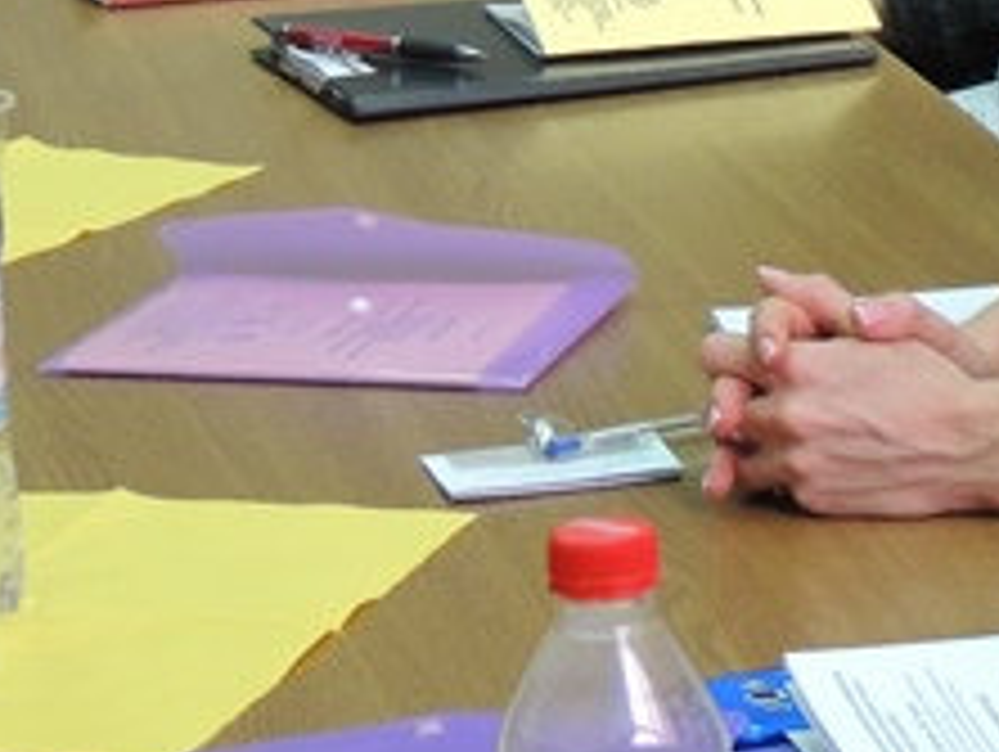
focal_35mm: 180
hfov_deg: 10.6
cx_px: 1530
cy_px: -140
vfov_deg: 8.2
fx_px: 5200
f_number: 3.6
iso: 400
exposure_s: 1/30
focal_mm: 8.9
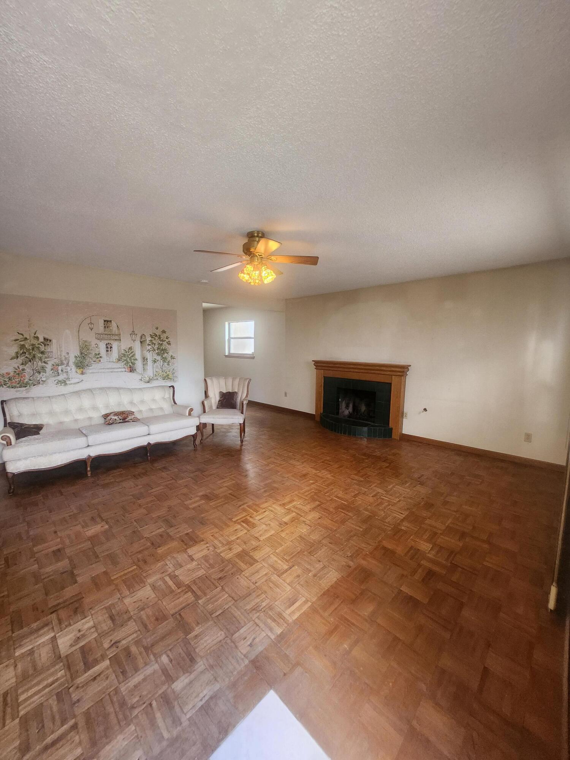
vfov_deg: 106.2
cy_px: 380
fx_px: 285
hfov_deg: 89.9
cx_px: 285
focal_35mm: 13
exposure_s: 1/40
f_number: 2.2
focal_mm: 1.74
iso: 320
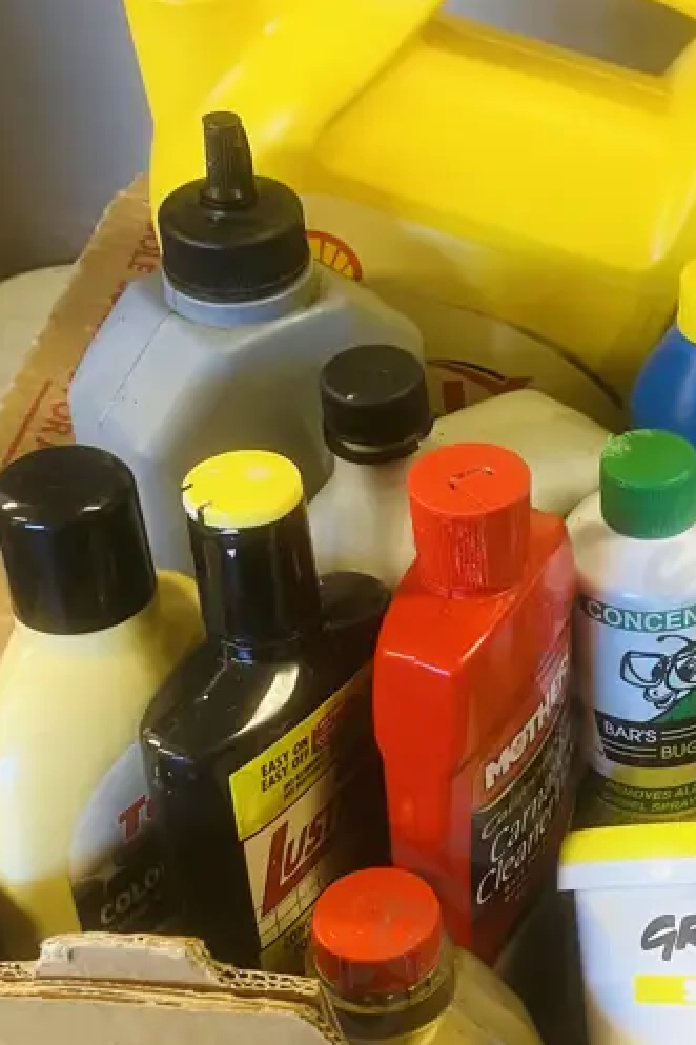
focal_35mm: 60
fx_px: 1741
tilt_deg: -41.8
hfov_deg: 21.9
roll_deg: +2.9
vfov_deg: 33.4
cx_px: 664
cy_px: 601
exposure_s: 1/50
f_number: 1.8
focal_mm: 3.99
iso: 125
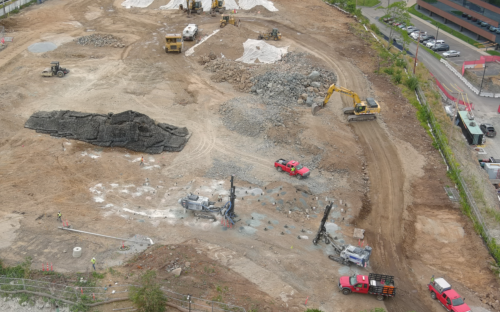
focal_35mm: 52
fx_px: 709
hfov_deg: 38.8
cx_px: 218
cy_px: 182
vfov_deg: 24.8
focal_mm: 10.57
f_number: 2.8
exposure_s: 1/500
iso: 100
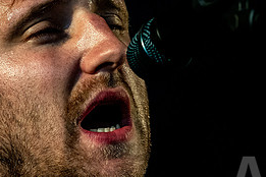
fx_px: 3280
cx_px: 94
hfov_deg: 4.6
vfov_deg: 3.1
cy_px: 66
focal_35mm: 444
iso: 6400
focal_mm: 200
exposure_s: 1/800
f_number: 5.6
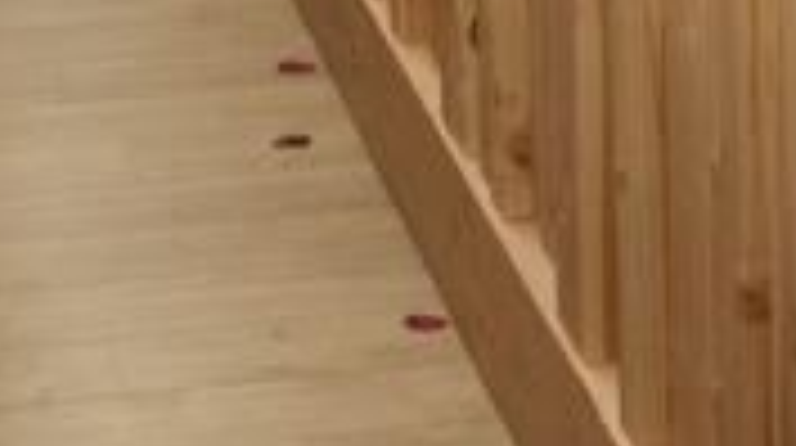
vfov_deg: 4.9
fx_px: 5059
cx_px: 1034
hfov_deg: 8.9
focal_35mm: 240
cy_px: -694
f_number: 3.2
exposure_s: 1/60
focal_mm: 19
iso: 1600
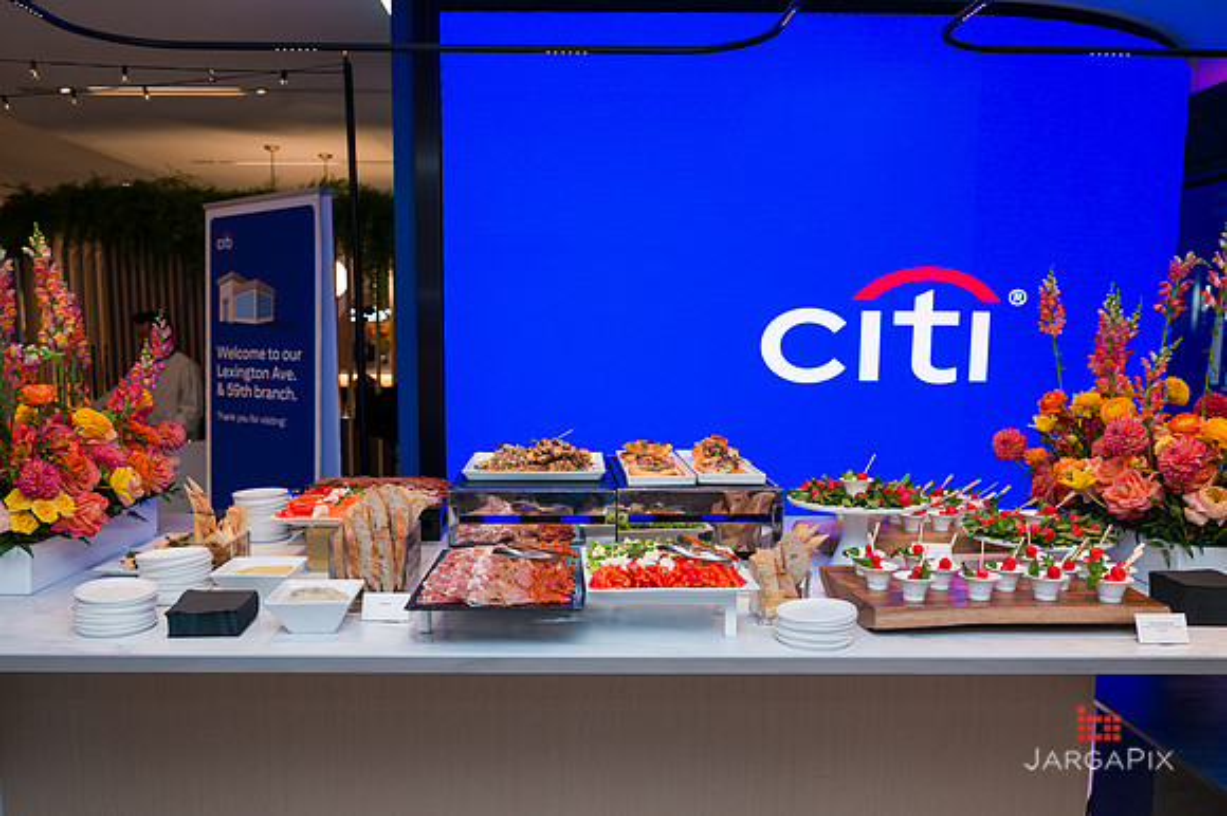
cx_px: 581
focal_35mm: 28
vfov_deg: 46.3
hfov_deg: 65.4
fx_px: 955
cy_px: 439
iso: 400
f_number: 3.2
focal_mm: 24
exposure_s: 1/160
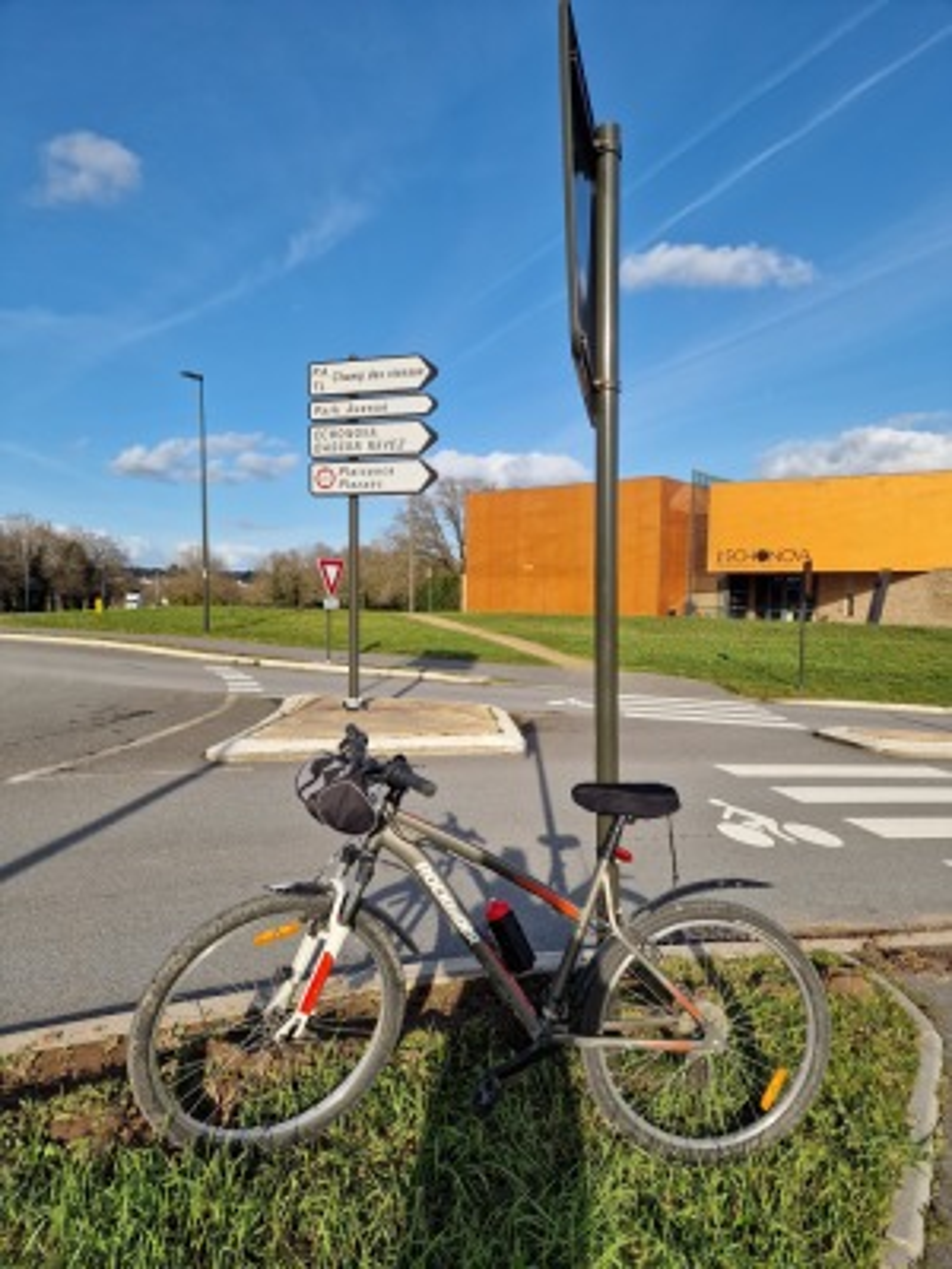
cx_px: 476
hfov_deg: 58.9
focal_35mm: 23
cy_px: 634
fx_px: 843
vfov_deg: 73.9
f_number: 1.8
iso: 50
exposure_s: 1/1340
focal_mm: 6.4
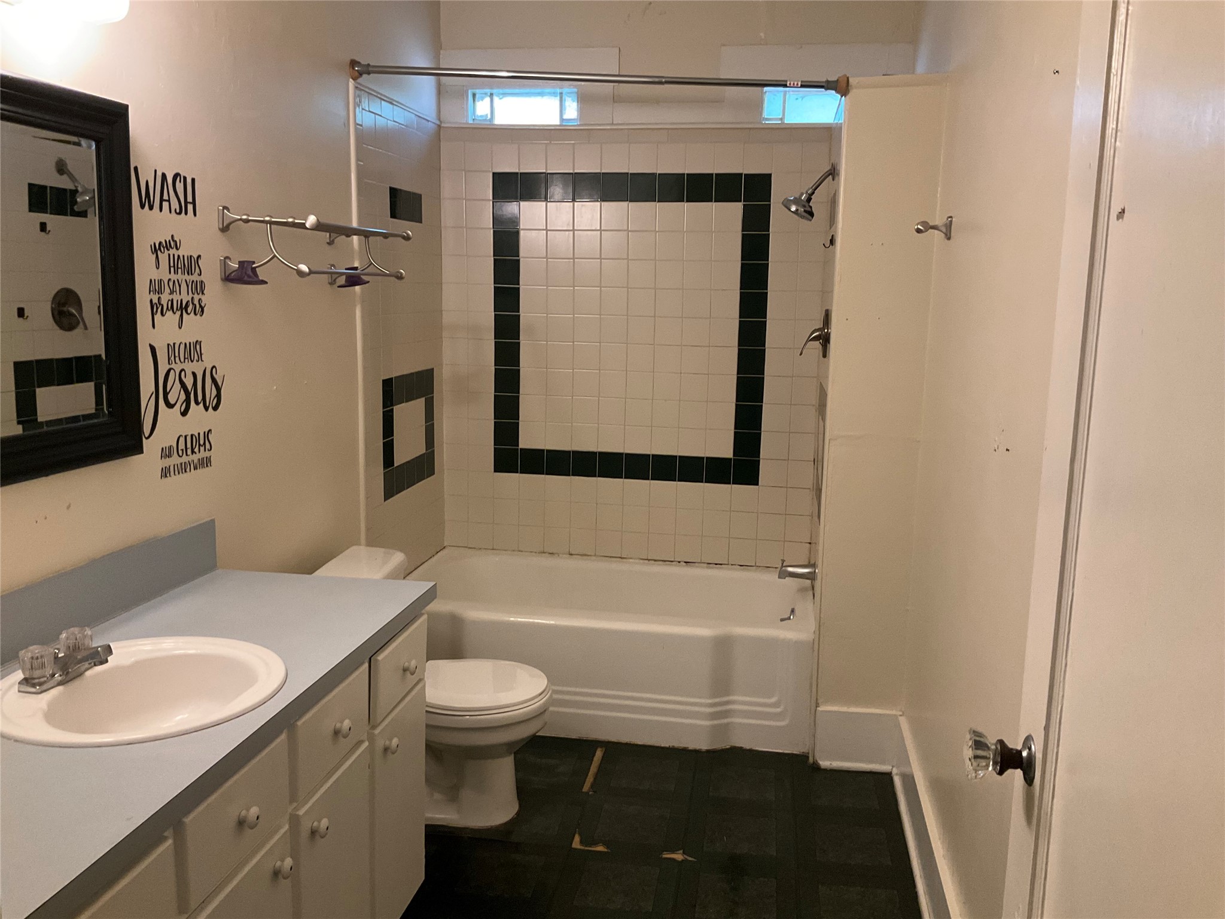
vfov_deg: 48.2
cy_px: 460
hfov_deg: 61.7
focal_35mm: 29
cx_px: 612
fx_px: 1026
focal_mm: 3
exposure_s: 1/40
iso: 200
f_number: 1.8
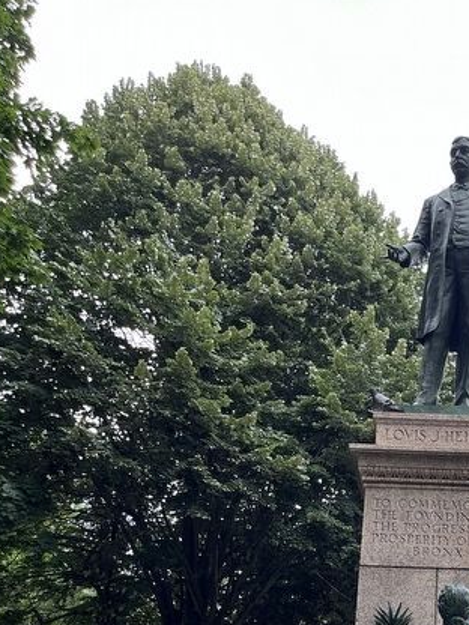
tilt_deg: +9.1
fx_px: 903
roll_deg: -3.0
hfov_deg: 27.9
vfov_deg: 35.3
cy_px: 592
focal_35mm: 50
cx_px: 431
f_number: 1.6
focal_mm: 5.1
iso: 50
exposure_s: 1/165
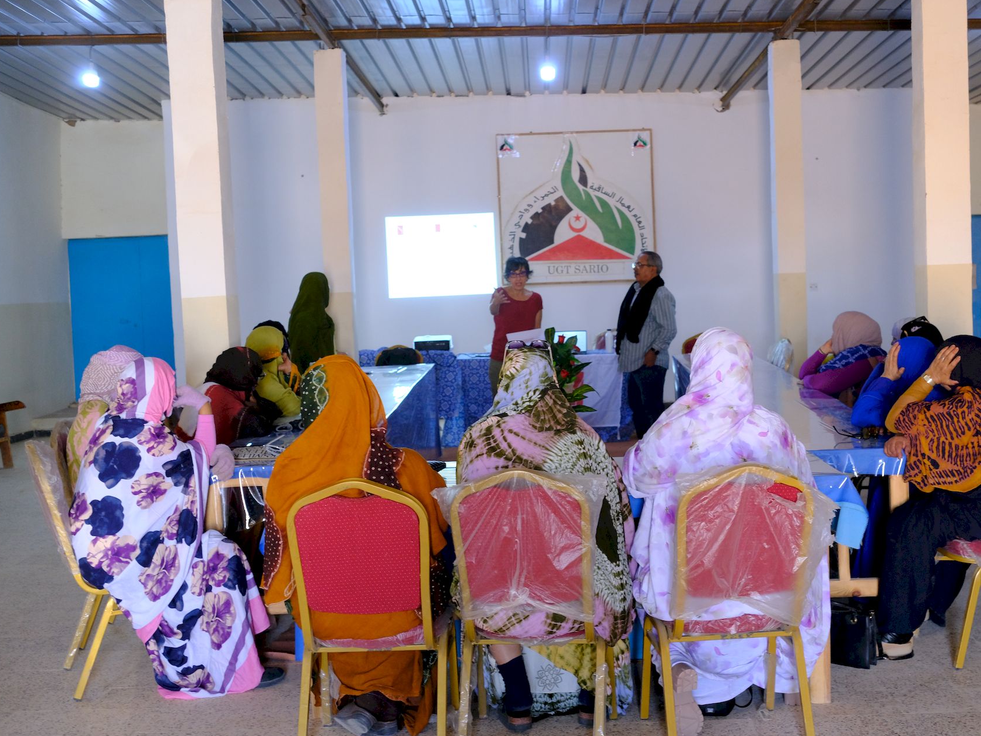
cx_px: 552
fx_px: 1275
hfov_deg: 42.0
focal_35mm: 45
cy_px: 368
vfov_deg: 32.2
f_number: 2.8
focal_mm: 27
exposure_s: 1/100
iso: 1250
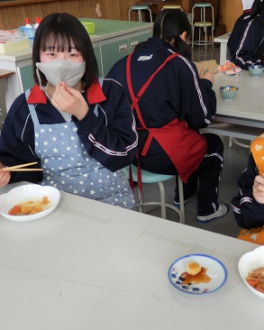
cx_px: 184
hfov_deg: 36.8
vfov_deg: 45.8
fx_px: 391
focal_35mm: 40
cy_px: 165
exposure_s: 1/80
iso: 80
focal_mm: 5.5
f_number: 3.3
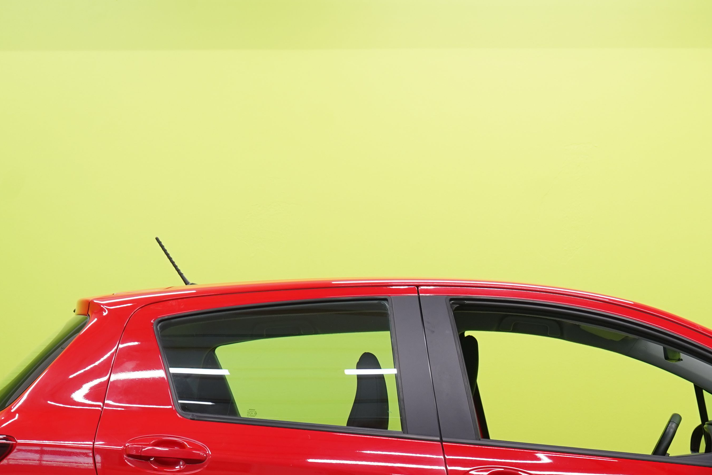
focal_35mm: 116
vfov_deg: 11.7
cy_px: 502
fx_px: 2294
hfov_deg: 17.5
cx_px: 552
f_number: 5.6
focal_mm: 52
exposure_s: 1/25
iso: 400
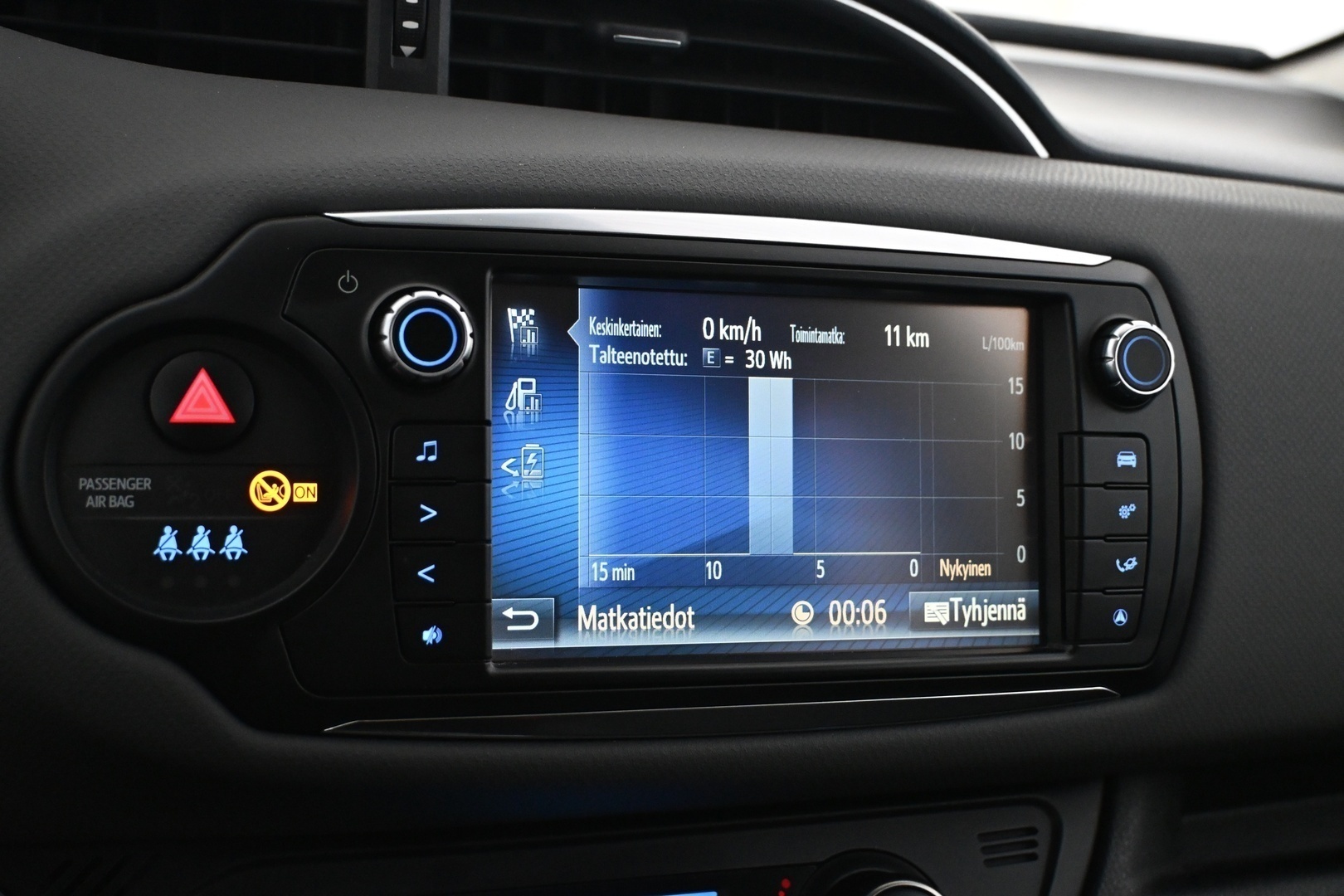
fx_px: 1568
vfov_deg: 31.9
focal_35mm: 42
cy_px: 448
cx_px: 672
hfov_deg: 46.4
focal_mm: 28
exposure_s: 1/50
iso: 4000
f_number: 4.5
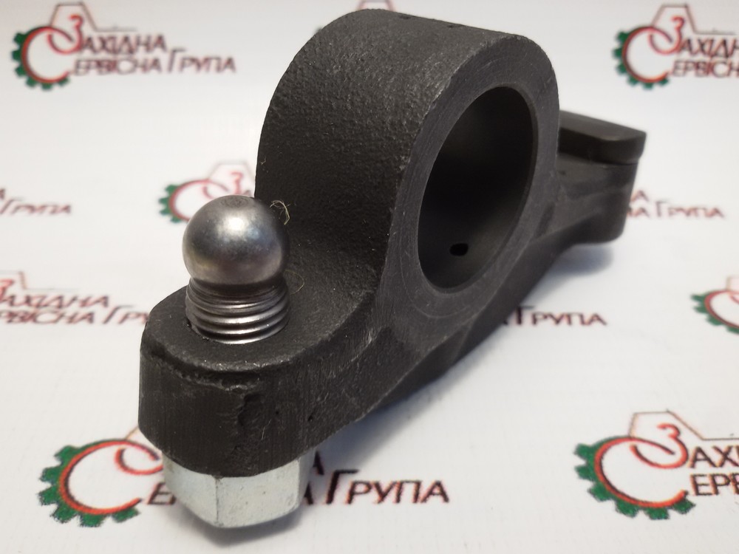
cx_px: 370
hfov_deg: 58.4
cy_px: 277
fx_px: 662
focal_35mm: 31
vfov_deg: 45.4
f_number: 2.4
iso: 40
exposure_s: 1/33
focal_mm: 2.93
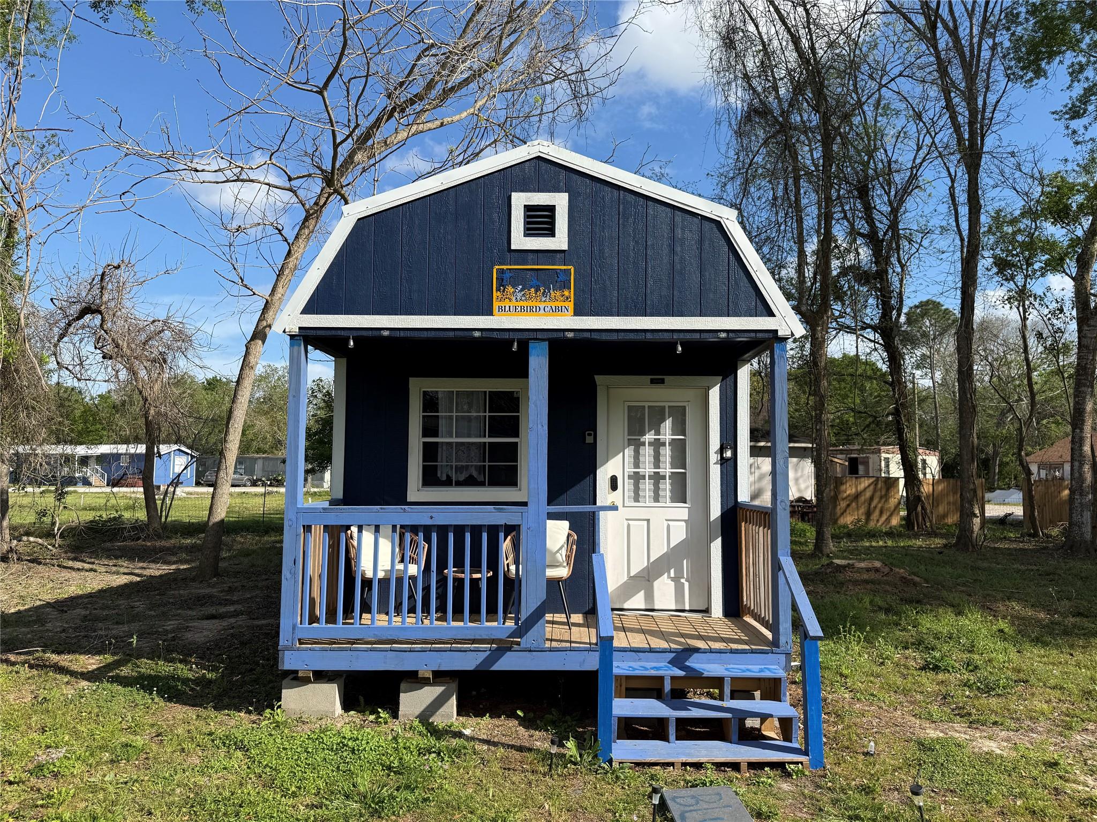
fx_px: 761
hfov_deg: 71.6
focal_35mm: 24
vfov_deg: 56.8
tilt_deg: +4.6
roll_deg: -0.2
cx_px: 548
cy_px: 411
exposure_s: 1/3425
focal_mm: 6.76
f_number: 1.78
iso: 80
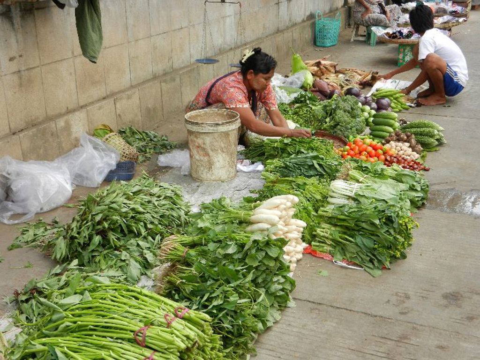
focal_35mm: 45
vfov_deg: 32.2
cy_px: 180
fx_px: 624
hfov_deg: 42.1
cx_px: 240
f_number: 4.2
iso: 200
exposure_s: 1/250
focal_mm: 8.2
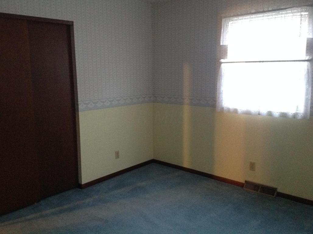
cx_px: 156
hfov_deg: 52.7
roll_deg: +0.1
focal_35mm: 35
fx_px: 316
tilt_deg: -10.4
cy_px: 117
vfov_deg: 40.6
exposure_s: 1/15
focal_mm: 4.28
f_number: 2.4
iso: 500
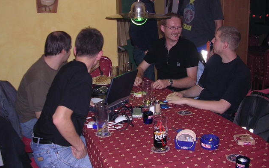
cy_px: 75
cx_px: 136
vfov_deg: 31.2
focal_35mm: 41
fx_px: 301
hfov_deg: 48.2
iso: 218
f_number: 2.8
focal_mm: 5.8
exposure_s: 1/60.1
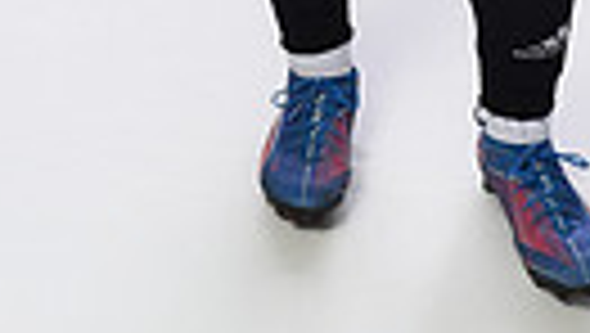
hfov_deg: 18.5
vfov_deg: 8.9
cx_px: 423
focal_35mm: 115
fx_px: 1801
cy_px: -616
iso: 800
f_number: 8
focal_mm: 32
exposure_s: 1/250
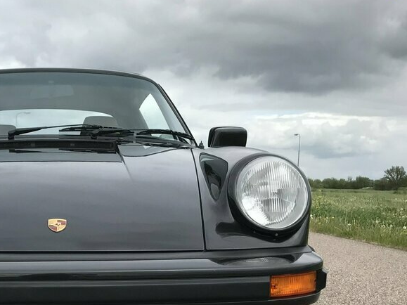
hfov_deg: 31.9
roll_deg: -1.8
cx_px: 54
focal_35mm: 58
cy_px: 264
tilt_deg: -5.6
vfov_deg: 24.6
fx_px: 682
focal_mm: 3.99
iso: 20
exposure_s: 1/2336
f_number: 1.8
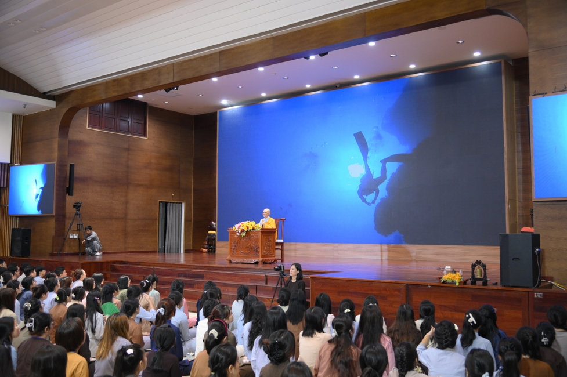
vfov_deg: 38.8
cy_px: 188
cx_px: 284
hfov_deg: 55.8
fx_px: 535
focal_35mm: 34
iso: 2500
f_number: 4
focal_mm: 34
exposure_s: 1/80
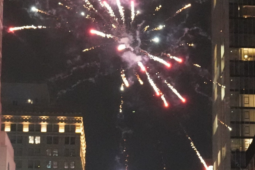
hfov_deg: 14.7
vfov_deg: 9.8
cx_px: 244
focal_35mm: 138
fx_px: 977
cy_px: 209
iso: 12800
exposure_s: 1/200
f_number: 2.8
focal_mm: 30
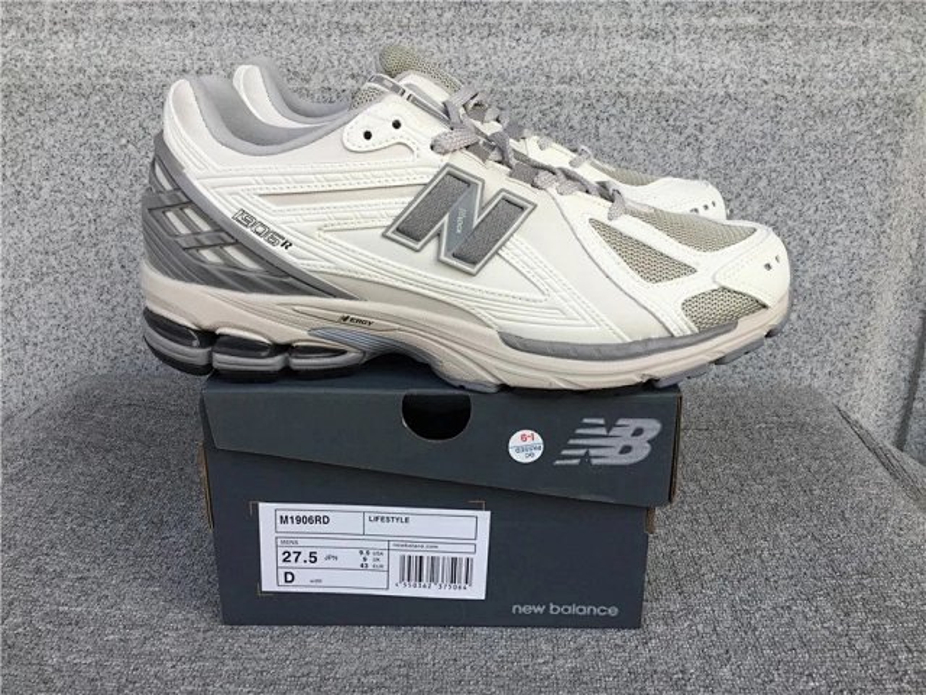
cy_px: 348
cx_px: 463
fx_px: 829
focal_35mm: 31
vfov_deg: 45.4
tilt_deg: -20.9
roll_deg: -0.1
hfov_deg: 58.4
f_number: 2.4
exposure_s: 1/350
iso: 25
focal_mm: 3.3
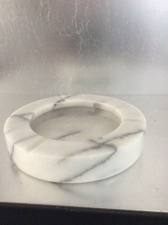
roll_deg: +2.5
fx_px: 208
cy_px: 112
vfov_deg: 56.9
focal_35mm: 32
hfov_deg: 44.1
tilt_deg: -24.9
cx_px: 84
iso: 320
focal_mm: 3.3
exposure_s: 1/25
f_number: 2.4
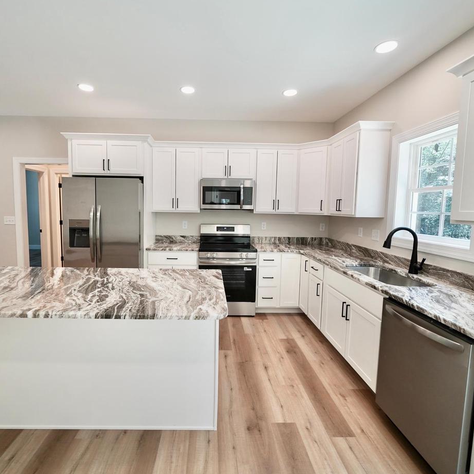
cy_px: 229
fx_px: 248
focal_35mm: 16
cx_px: 214
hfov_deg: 87.2
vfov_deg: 87.4
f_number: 4
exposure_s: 1/160
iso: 500
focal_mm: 12
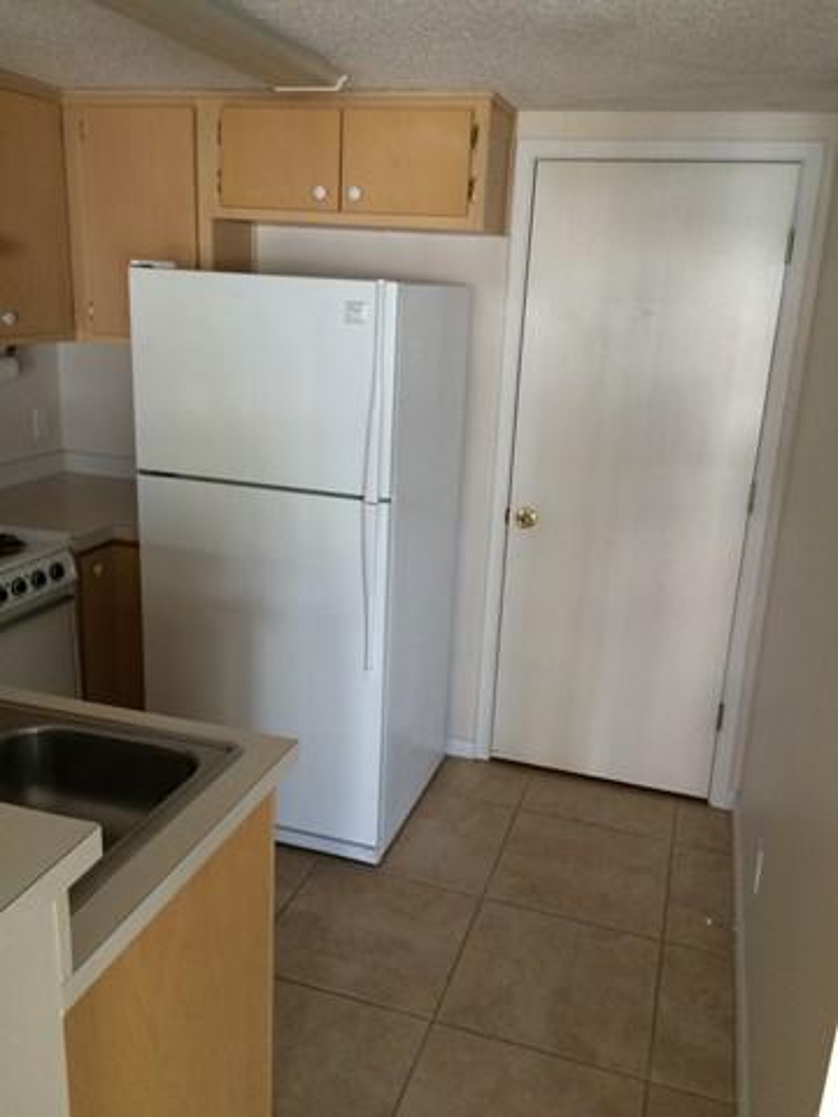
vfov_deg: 61.7
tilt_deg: -17.2
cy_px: 558
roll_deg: -3.2
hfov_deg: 48.2
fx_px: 936
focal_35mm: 29
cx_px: 419
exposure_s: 1/30
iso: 125
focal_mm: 4.15
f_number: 2.2
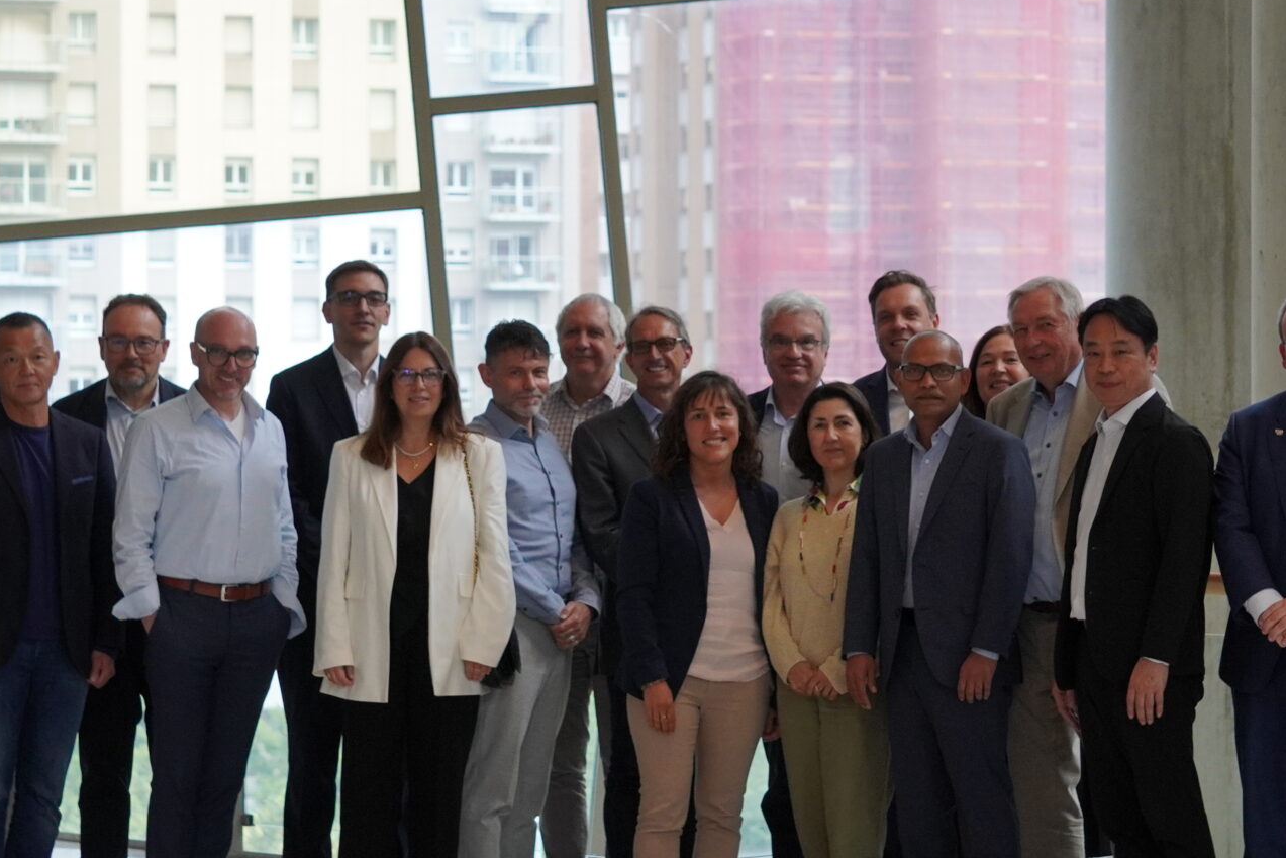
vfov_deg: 7.7
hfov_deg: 11.5
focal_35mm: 178
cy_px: 411
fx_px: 6359
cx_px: 545
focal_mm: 59
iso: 800
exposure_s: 1/200
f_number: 4.5
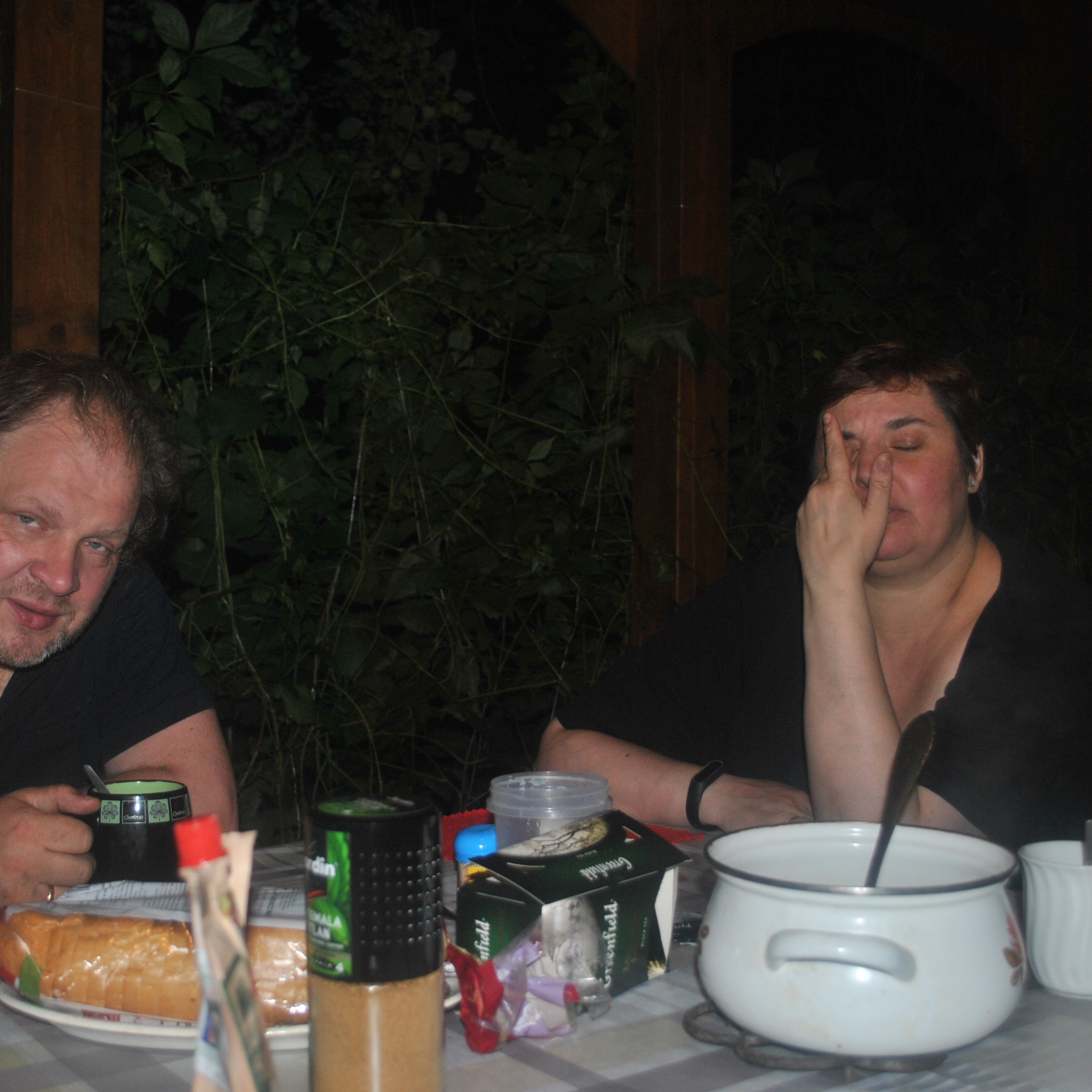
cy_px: 546
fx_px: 1499
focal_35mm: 42
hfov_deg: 39.8
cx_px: 420
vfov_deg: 40.0
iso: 200
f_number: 4
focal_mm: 22
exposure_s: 1/60
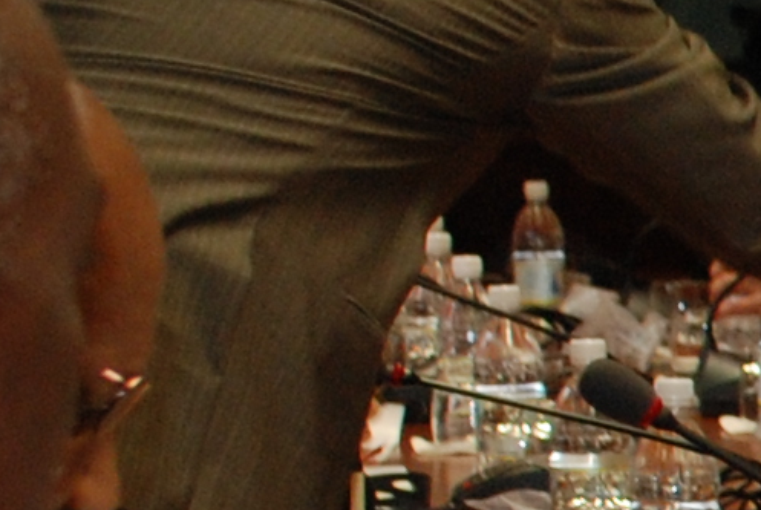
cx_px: 2007
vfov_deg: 4.2
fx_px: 6923
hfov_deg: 6.0
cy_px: 734
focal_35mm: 327
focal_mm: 28
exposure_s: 1/60
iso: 320
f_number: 4
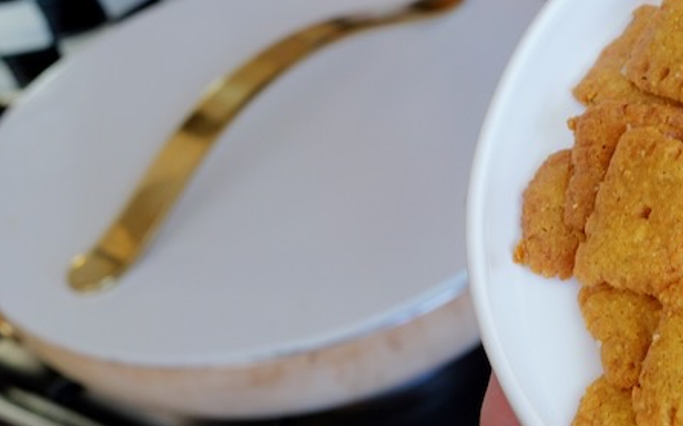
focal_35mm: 82
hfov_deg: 22.2
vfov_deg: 15.9
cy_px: 230
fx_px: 1526
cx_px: 921
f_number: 5.6
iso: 800
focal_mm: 28
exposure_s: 1/50
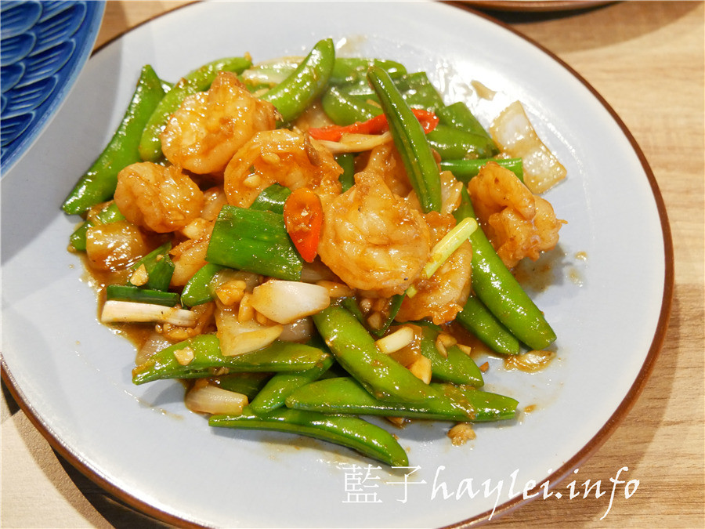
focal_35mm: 48
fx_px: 978
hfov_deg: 39.7
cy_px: 264
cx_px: 352
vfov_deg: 30.3
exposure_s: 1/40
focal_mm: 24
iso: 3200
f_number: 4.1
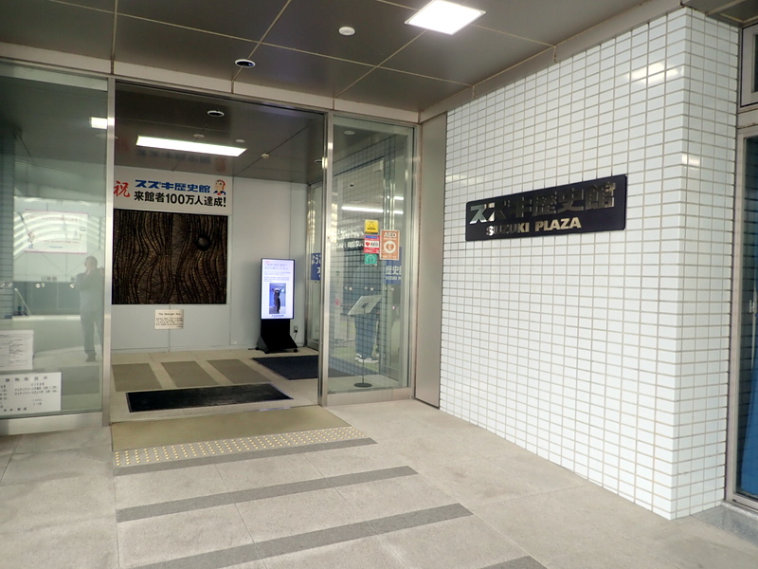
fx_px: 547
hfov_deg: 69.4
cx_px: 379
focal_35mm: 25
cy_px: 284
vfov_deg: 54.9
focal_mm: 4.5
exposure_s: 1/100
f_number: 2
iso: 100
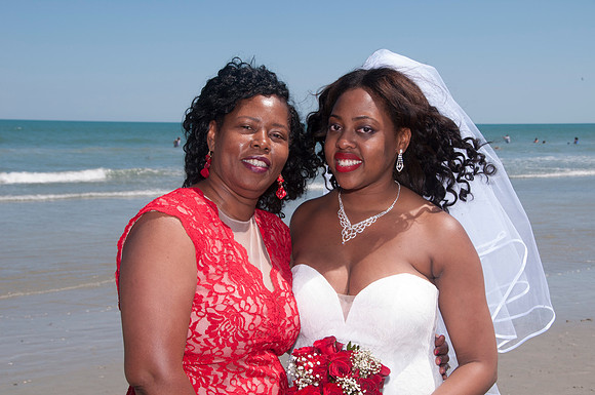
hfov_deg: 33.4
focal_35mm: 60
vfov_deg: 22.6
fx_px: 990
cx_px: 298
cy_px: 198
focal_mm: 40
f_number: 11
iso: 100
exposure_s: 1/250
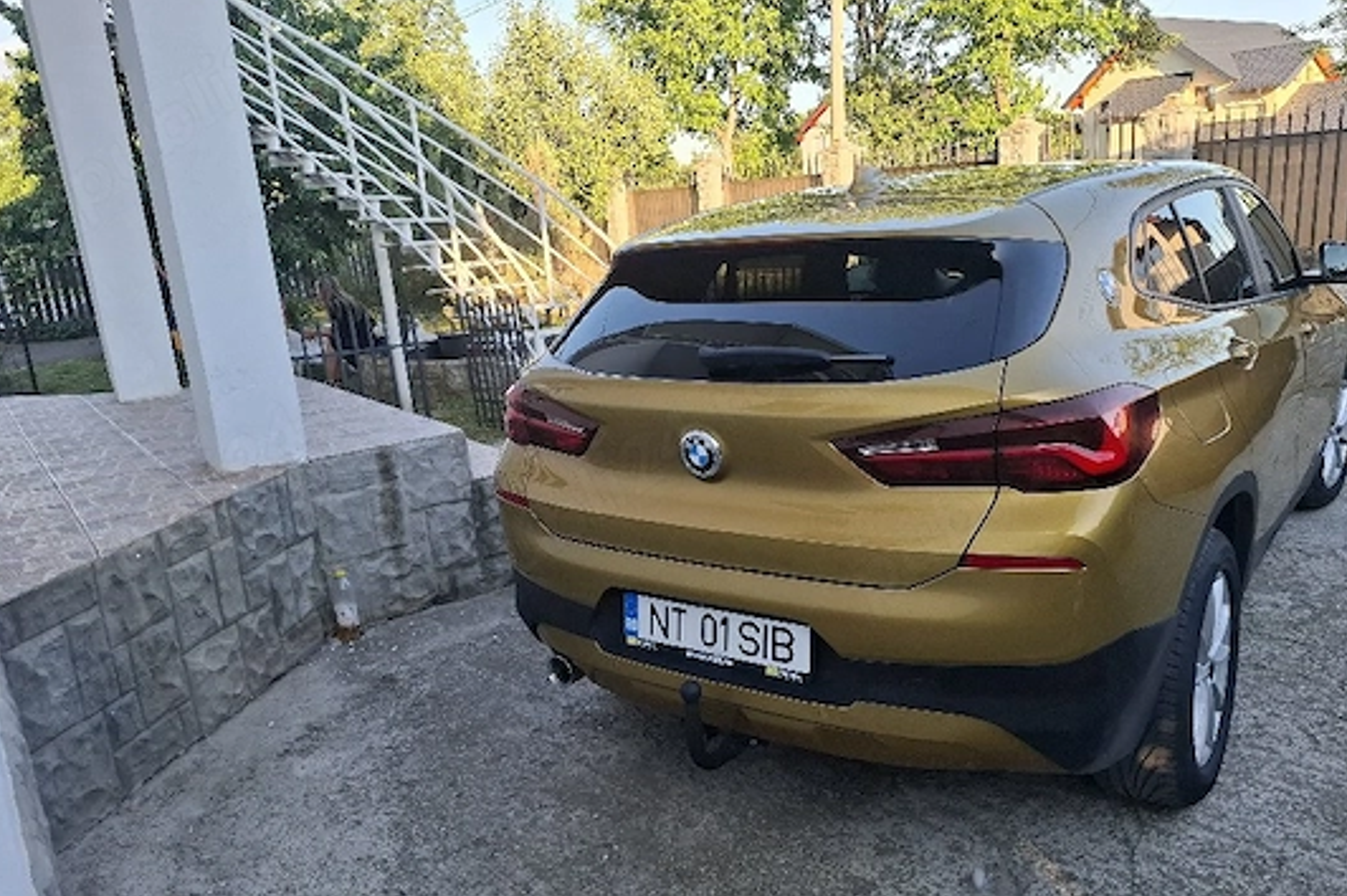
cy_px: 494
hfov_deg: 67.3
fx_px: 1010
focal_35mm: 27
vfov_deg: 47.8
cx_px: 722
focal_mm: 5.54
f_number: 1.8
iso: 50
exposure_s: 1/294
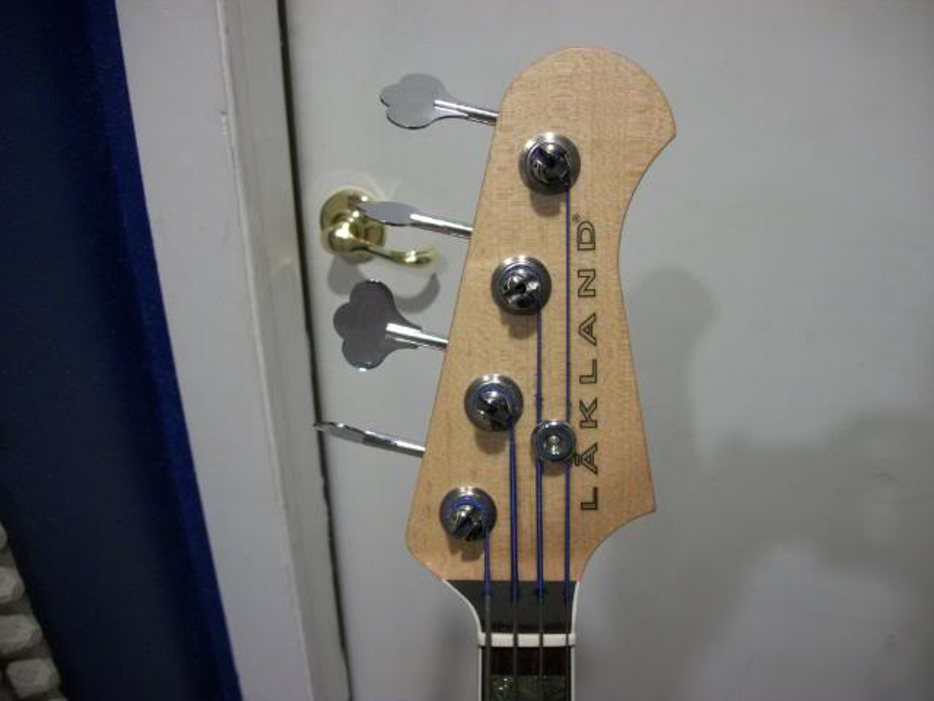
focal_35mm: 32
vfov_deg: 44.2
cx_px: 467
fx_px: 863
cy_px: 350
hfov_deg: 56.8
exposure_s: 1/13
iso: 160
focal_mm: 5.7
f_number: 2.9
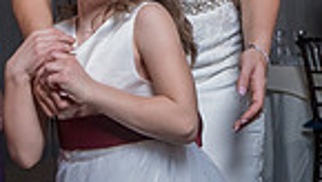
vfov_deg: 11.5
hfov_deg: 20.9
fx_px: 872
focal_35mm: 102
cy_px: -68
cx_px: 133
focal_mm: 20
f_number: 5.6
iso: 2000
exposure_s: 1/200
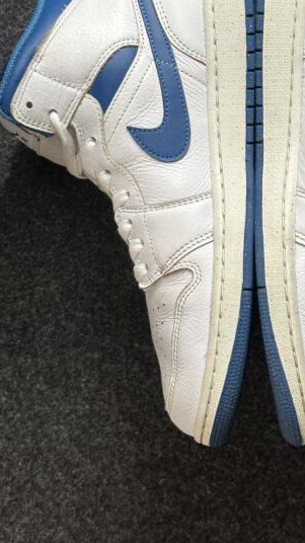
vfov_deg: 27.0
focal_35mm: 78
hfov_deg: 15.3
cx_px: 265
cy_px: 177
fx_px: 1123
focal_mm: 6.86
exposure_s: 1/53
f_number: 1.78
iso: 200
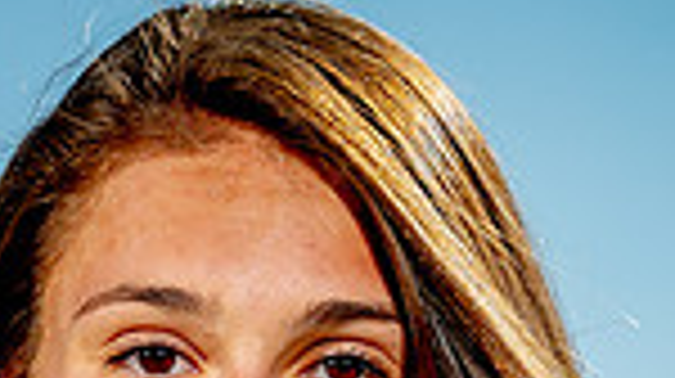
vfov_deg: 5.9
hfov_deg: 11.1
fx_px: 3486
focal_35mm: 195
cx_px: 317
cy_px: 957
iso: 100
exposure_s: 1/125
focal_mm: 40
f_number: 11
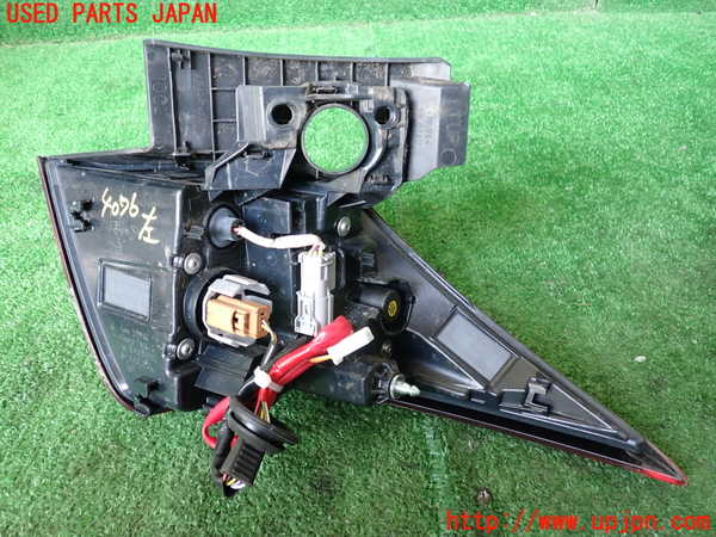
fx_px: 621
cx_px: 358
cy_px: 268
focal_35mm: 30
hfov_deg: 60.0
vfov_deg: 46.8
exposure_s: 1/30
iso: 200
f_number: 2.3
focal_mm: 5.4
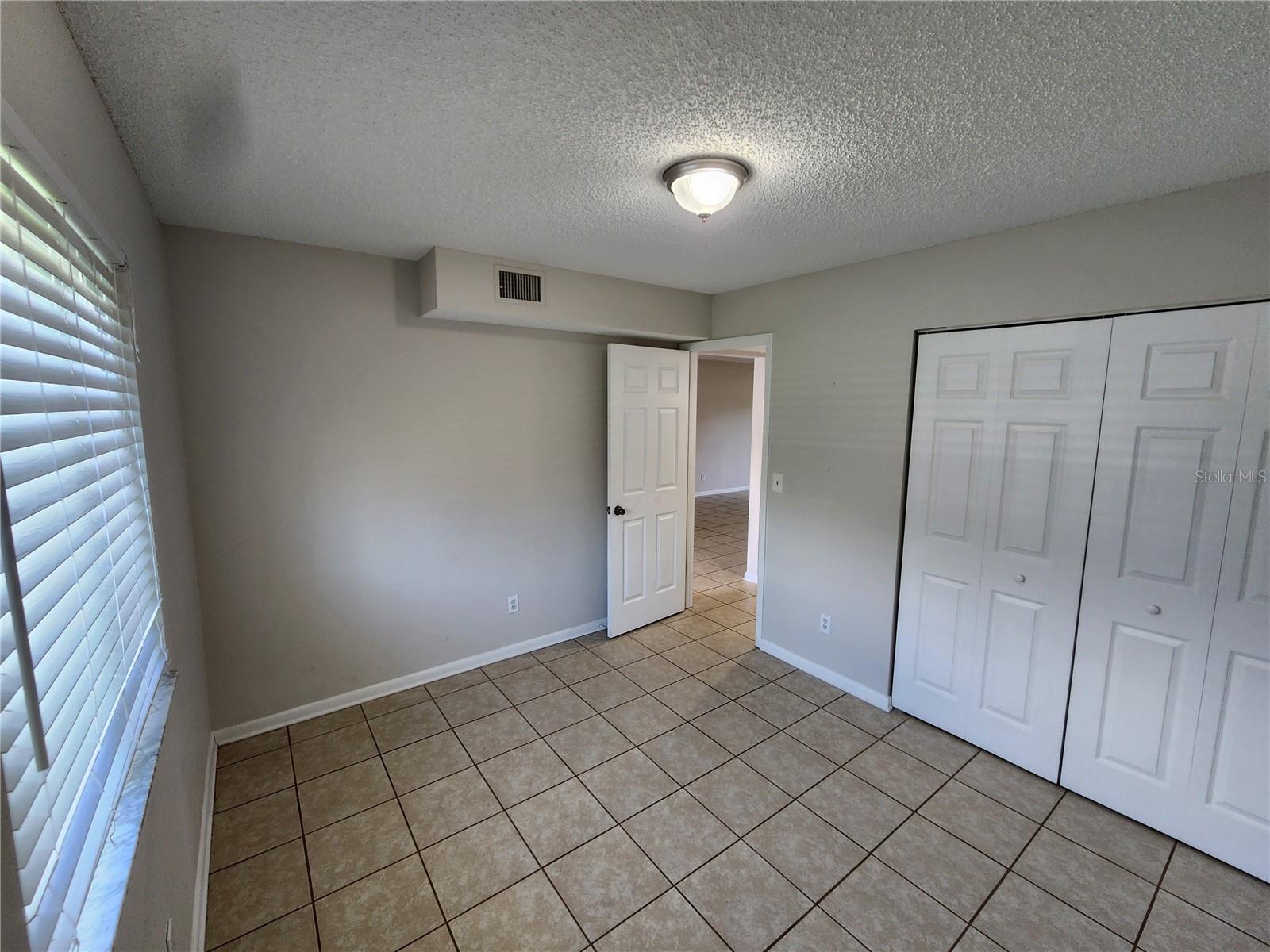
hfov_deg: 106.2
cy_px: 476
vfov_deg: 89.9
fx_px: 477
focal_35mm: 13
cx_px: 635
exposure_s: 1/60
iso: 125
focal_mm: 2.2
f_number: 2.2
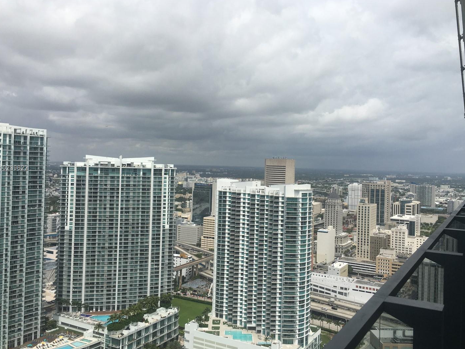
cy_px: 168
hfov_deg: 55.3
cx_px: 240
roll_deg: -1.9
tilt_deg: +0.7
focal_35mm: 33
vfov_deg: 43.0
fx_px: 443
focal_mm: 4.15
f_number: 2.2
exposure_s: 1/3077
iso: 25
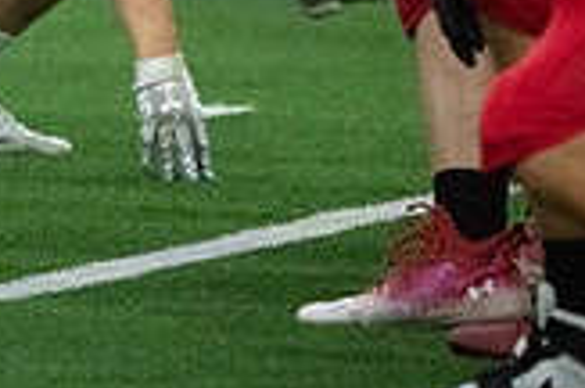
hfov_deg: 1.5
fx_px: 22284
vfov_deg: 1.0
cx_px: -136
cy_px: -282
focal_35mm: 1374
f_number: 5.6
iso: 16000
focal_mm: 385
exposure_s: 1/1250
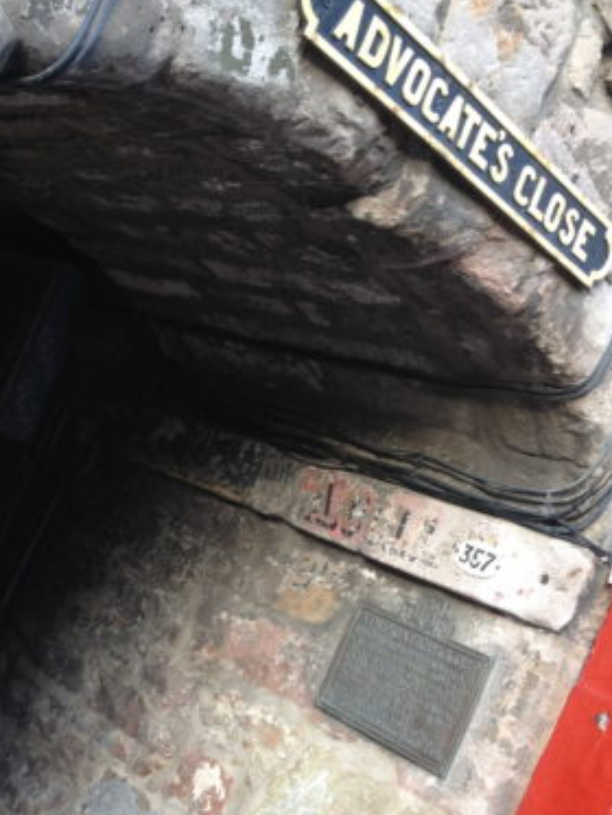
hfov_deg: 29.0
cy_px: 536
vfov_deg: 37.8
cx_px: 225
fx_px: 1178
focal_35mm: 50
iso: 50
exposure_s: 1/60
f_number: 2.4
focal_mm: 4.28
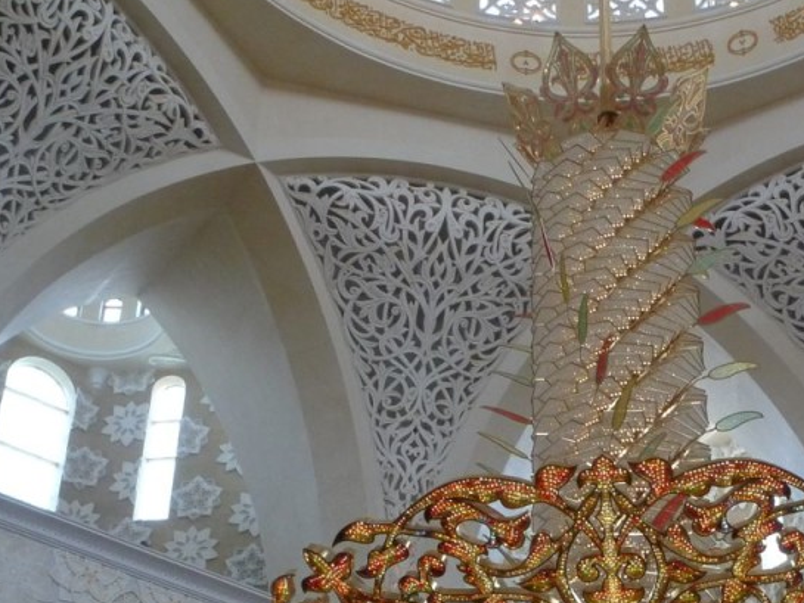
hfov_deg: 25.1
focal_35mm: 77
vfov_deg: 19.0
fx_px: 1789
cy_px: 482
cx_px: 597
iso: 400
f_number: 8
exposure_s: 1/25
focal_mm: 8.8
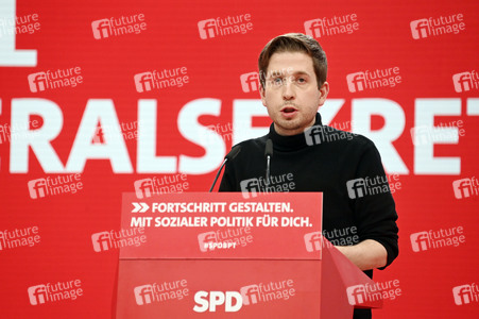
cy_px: 160
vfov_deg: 5.5
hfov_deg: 8.2
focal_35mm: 250
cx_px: 240
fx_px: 3324
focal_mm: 250
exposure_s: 1/500
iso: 5000
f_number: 5.6
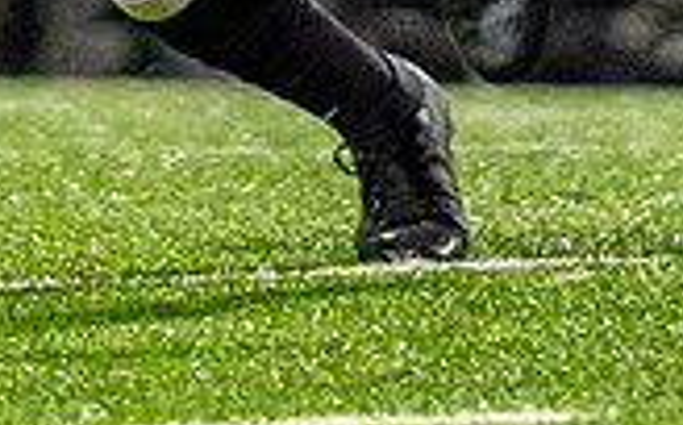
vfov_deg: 0.7
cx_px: 321
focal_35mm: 1869
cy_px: -630
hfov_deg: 1.1
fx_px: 34742
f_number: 2.8
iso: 1600
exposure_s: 1/1000
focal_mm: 200
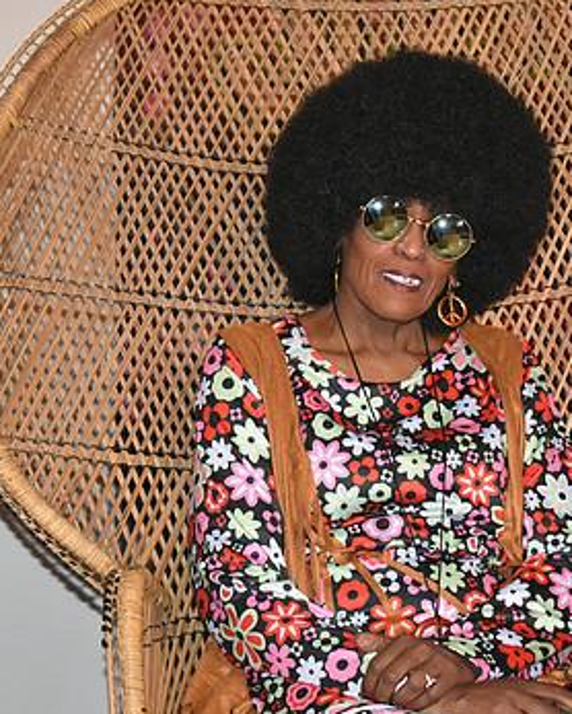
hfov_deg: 13.6
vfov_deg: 17.0
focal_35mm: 113
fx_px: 2389
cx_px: 362
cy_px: 361
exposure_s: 1/60
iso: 6400
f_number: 5.3
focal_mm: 48
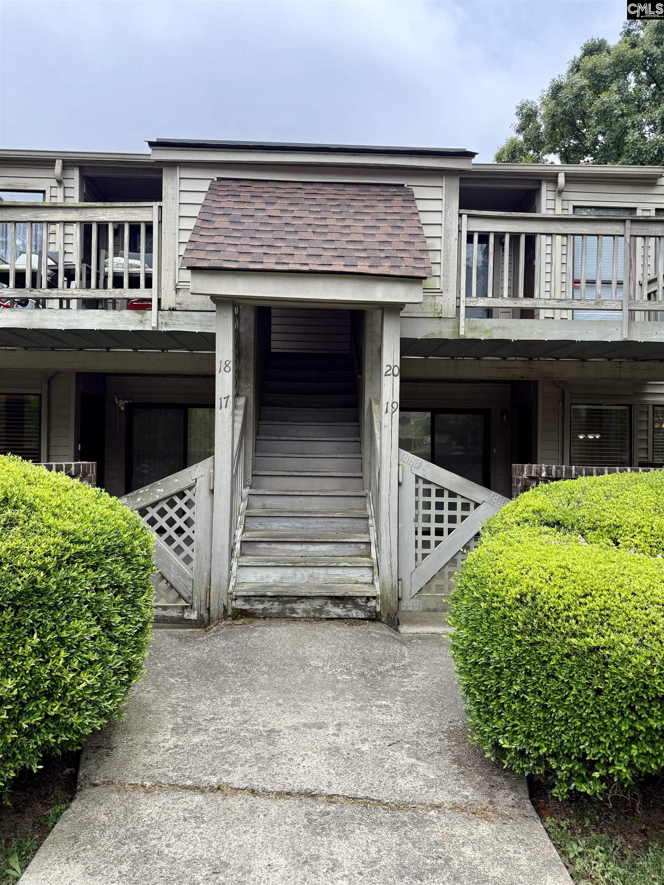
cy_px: 442
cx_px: 332
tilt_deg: +4.0
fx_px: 614
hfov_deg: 56.8
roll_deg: -2.7
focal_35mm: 24
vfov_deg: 71.6
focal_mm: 6.76
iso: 100
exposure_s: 1/1901
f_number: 1.78
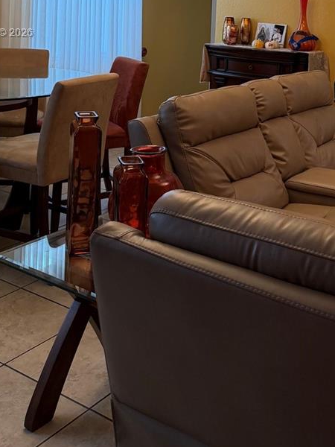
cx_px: 230
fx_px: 619
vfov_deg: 36.8
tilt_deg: -2.9
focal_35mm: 48
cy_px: 34
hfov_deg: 30.0
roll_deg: -1.9
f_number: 1.78
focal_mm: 6.76
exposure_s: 1/120
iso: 200
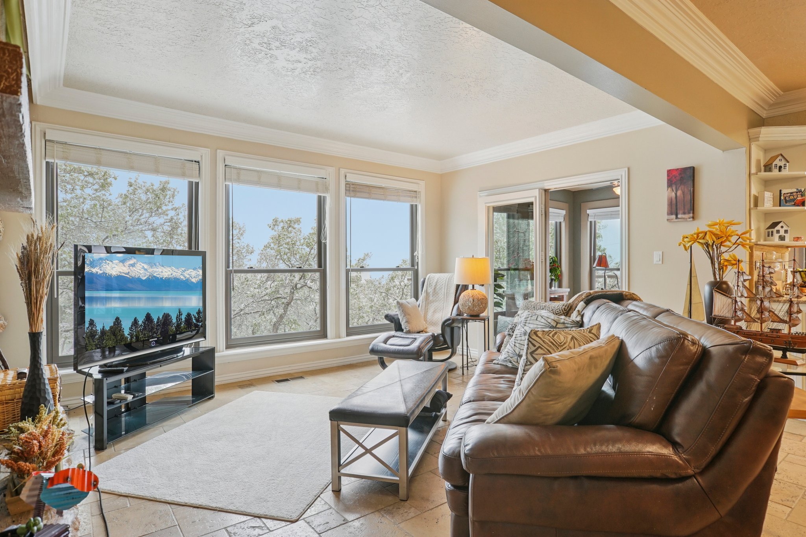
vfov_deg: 61.9
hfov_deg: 84.0
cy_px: 268
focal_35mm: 20
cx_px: 403
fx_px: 448
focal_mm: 20
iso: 400
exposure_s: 1/40
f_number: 8
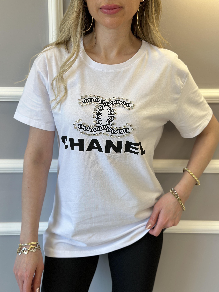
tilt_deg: -13.5
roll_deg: -0.9
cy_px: 146
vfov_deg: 39.7
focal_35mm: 48
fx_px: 405
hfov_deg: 30.3
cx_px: 110
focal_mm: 6.86
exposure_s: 1/186
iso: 80
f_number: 1.78
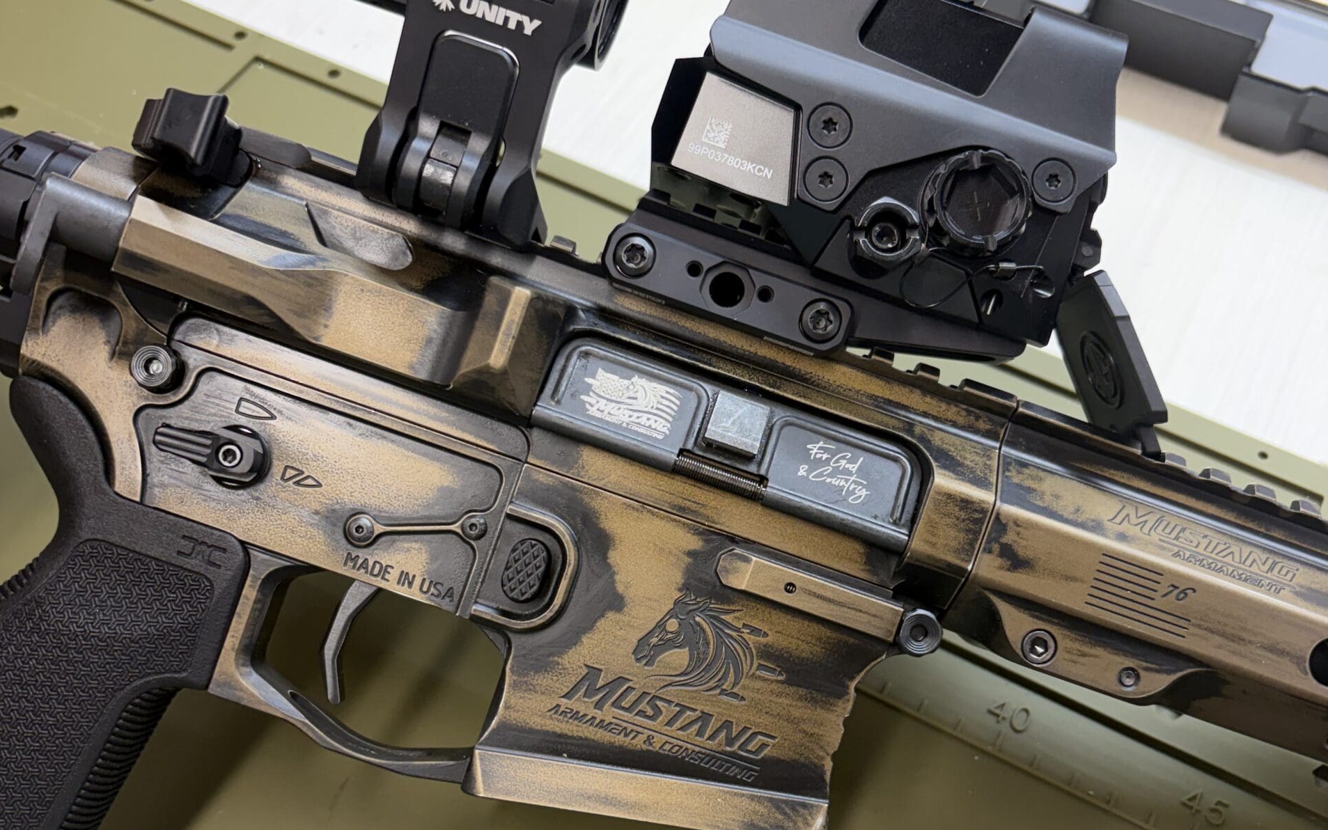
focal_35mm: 37
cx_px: 664
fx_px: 1339
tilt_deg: -55.8
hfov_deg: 52.7
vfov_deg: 34.3
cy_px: 502
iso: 80
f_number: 1.6
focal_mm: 5.96
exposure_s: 1/120
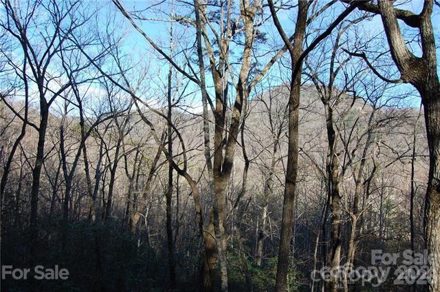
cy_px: 146
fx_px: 329
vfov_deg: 47.7
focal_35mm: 27
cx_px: 220
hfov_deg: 67.5
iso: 200
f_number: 7.1
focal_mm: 18
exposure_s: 1/200
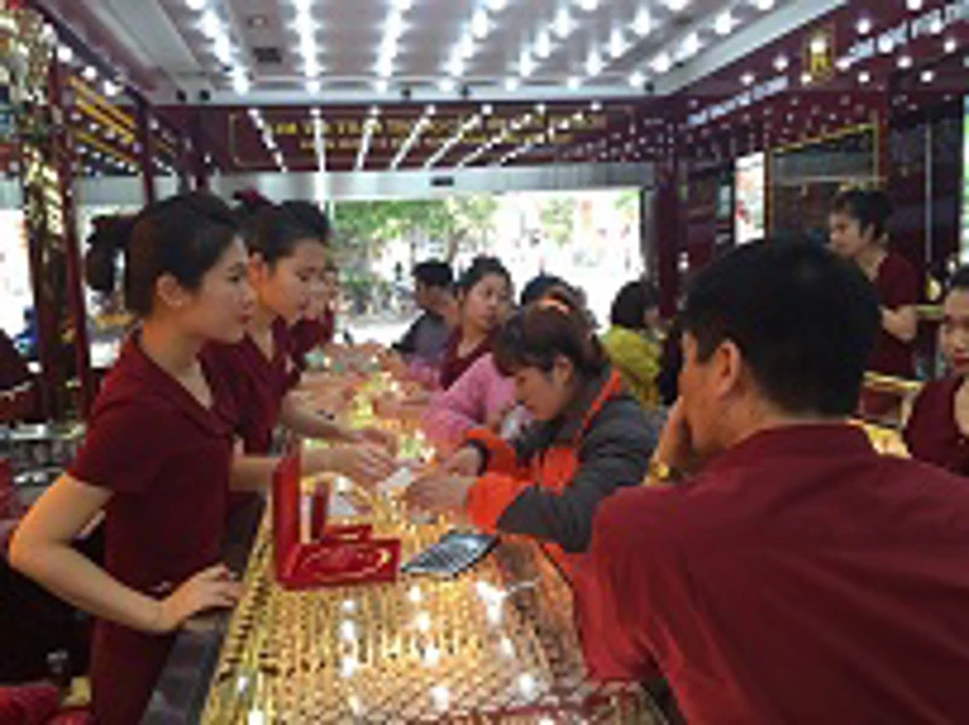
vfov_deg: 48.2
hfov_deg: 61.7
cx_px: 484
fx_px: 811
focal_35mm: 29
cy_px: 362
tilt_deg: -6.2
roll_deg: +2.1
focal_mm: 4.15
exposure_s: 1/120
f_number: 2.2
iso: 50
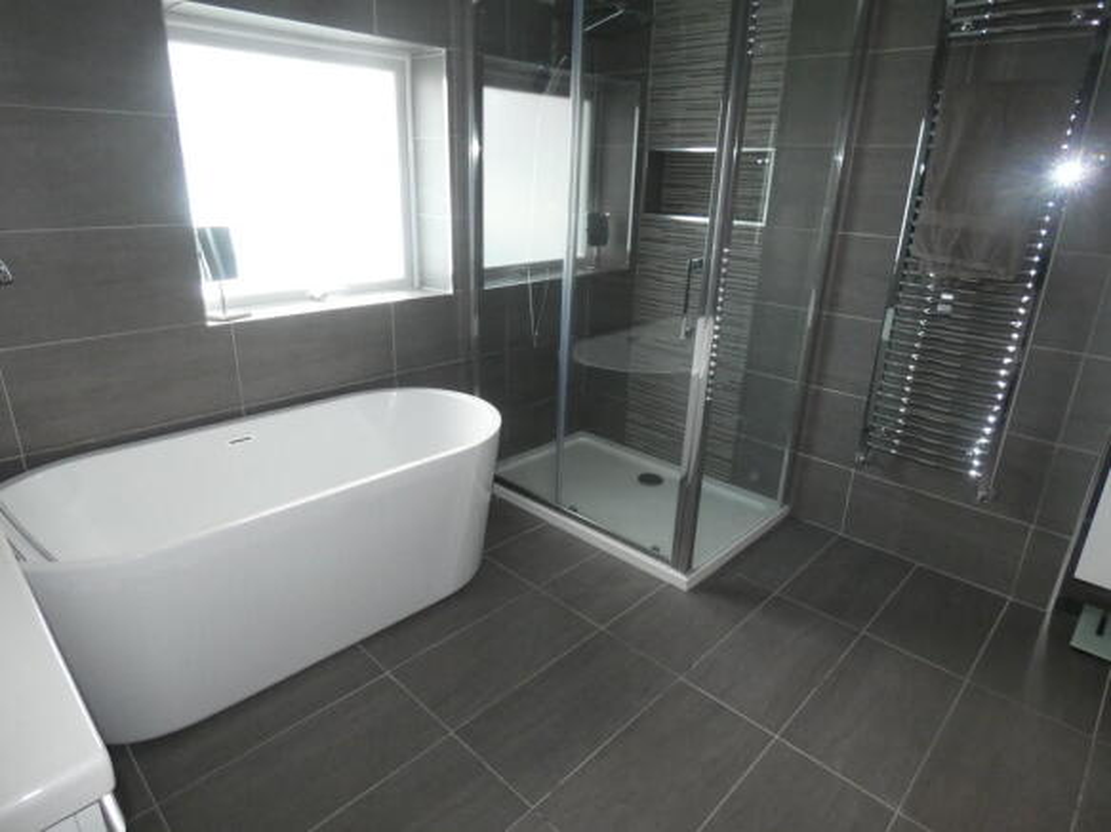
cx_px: 556
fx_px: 642
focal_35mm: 20
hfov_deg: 81.8
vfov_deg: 66.0
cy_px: 416
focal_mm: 3.6
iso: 500
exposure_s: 1/60
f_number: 2.8
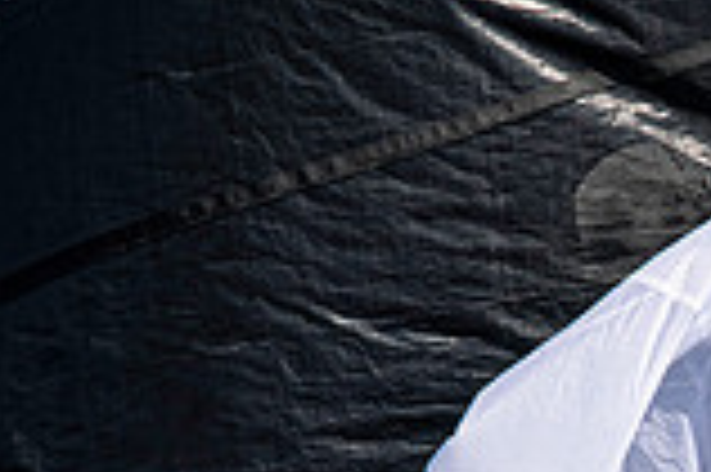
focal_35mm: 1654
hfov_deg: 1.2
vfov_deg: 0.8
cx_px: 963
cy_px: 537
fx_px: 32632
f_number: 5
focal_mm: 300
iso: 320
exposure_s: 1/3200
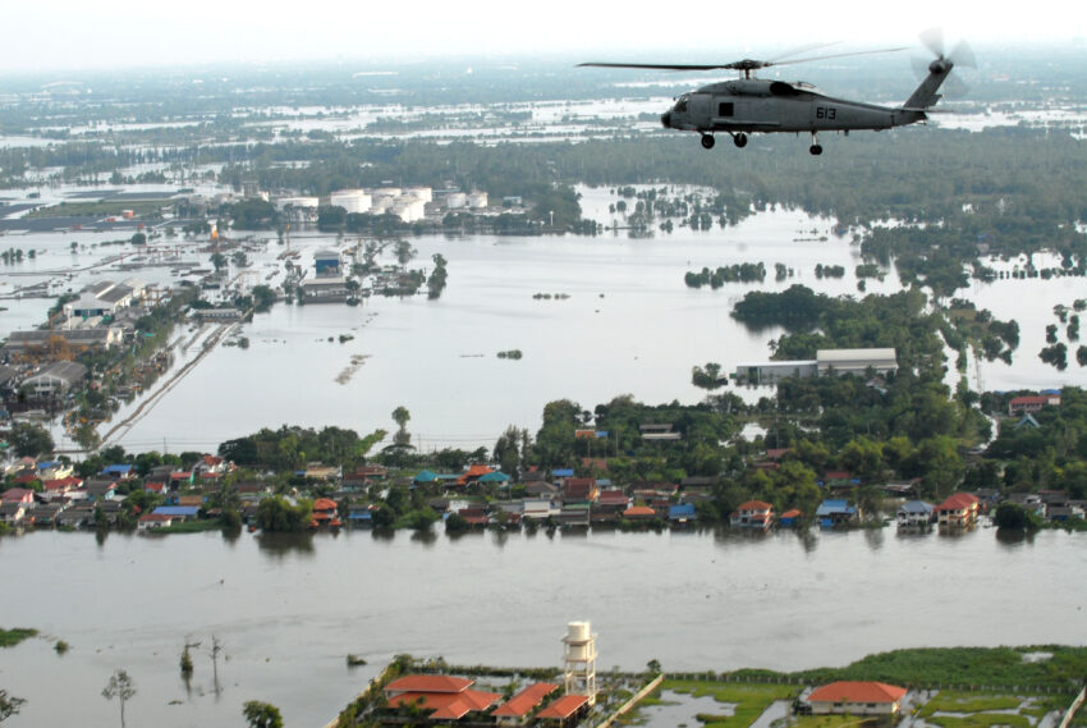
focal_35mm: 105
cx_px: 544
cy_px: 364
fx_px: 3174
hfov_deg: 19.4
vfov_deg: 13.1
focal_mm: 70
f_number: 14
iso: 200
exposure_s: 1/125
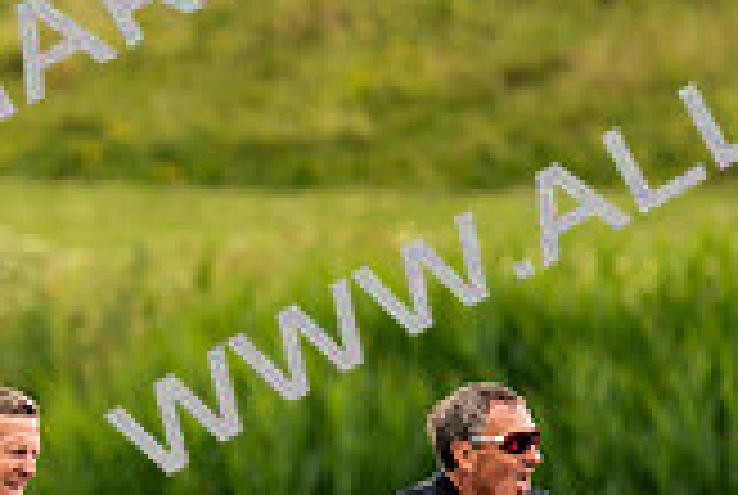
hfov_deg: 1.0
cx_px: -220
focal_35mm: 1972
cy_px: 551
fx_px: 40499
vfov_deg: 0.7
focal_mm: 559
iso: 500
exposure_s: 1/2000
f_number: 6.3
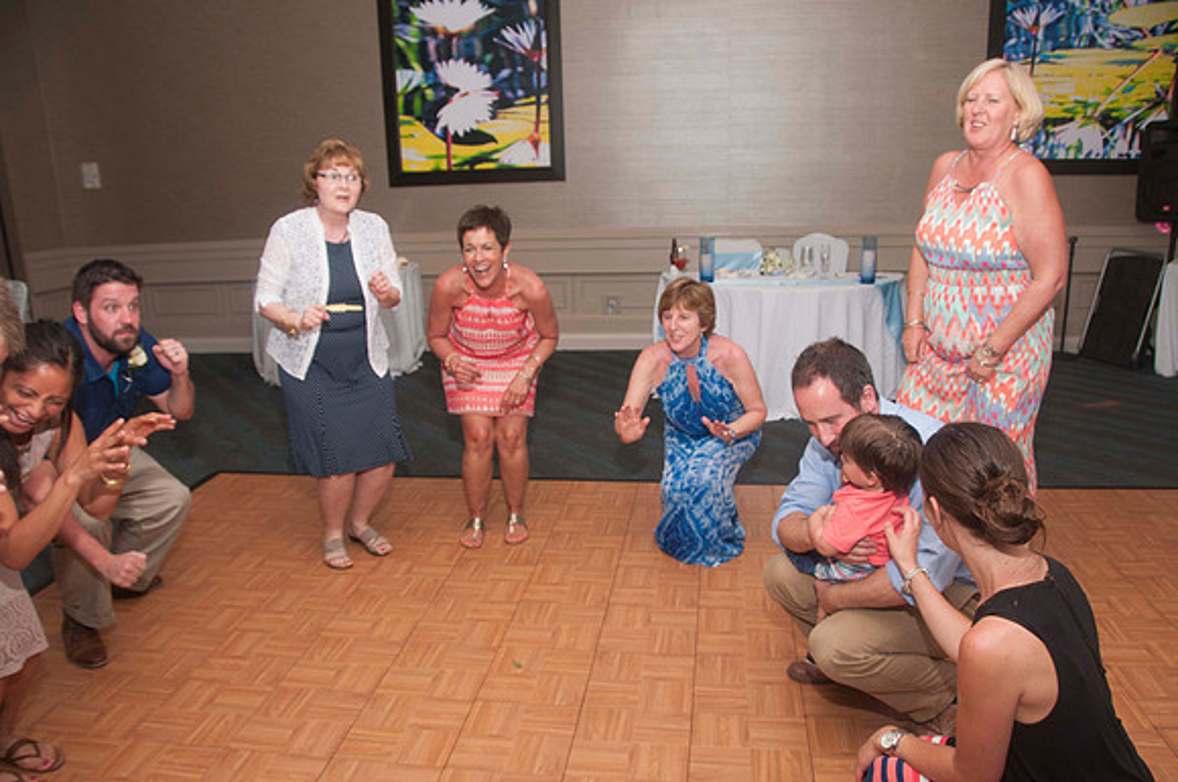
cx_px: 589
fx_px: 882
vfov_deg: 47.8
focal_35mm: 27
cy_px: 391
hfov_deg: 67.5
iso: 400
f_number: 5.6
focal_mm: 18
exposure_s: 1/60
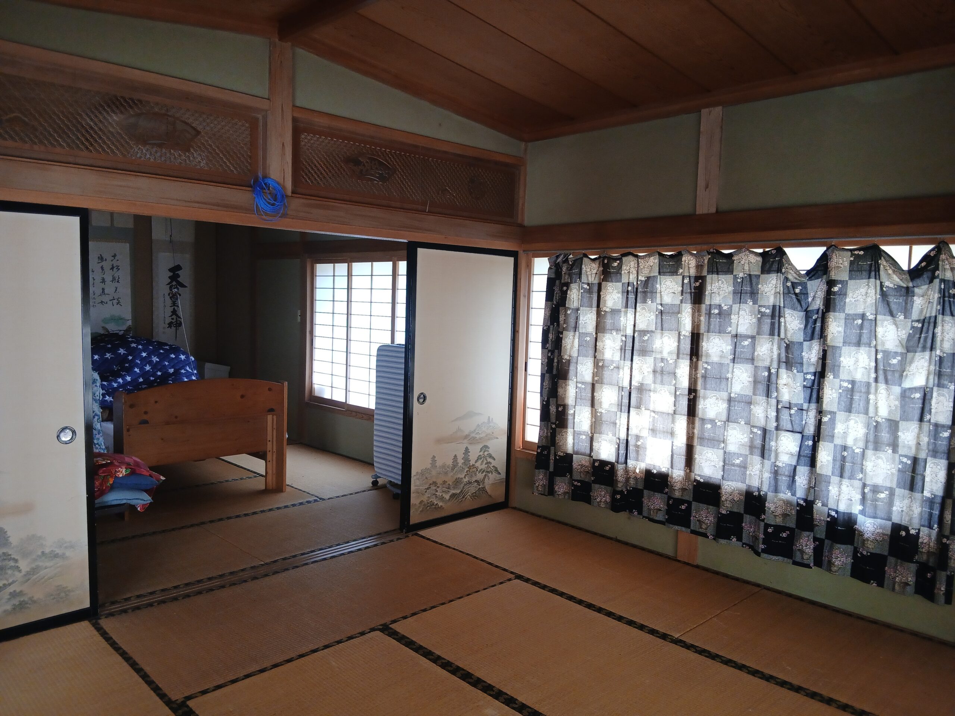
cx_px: 478
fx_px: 717
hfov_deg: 67.3
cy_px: 358
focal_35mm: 26
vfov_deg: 53.1
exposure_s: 1/50
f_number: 1.8
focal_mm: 3.86
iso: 125
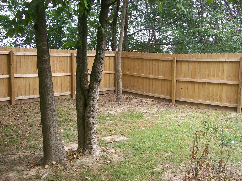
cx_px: 121
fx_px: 251
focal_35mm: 36
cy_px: 90
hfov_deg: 51.4
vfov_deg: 39.6
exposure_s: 1/205
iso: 80
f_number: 2.7
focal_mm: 6
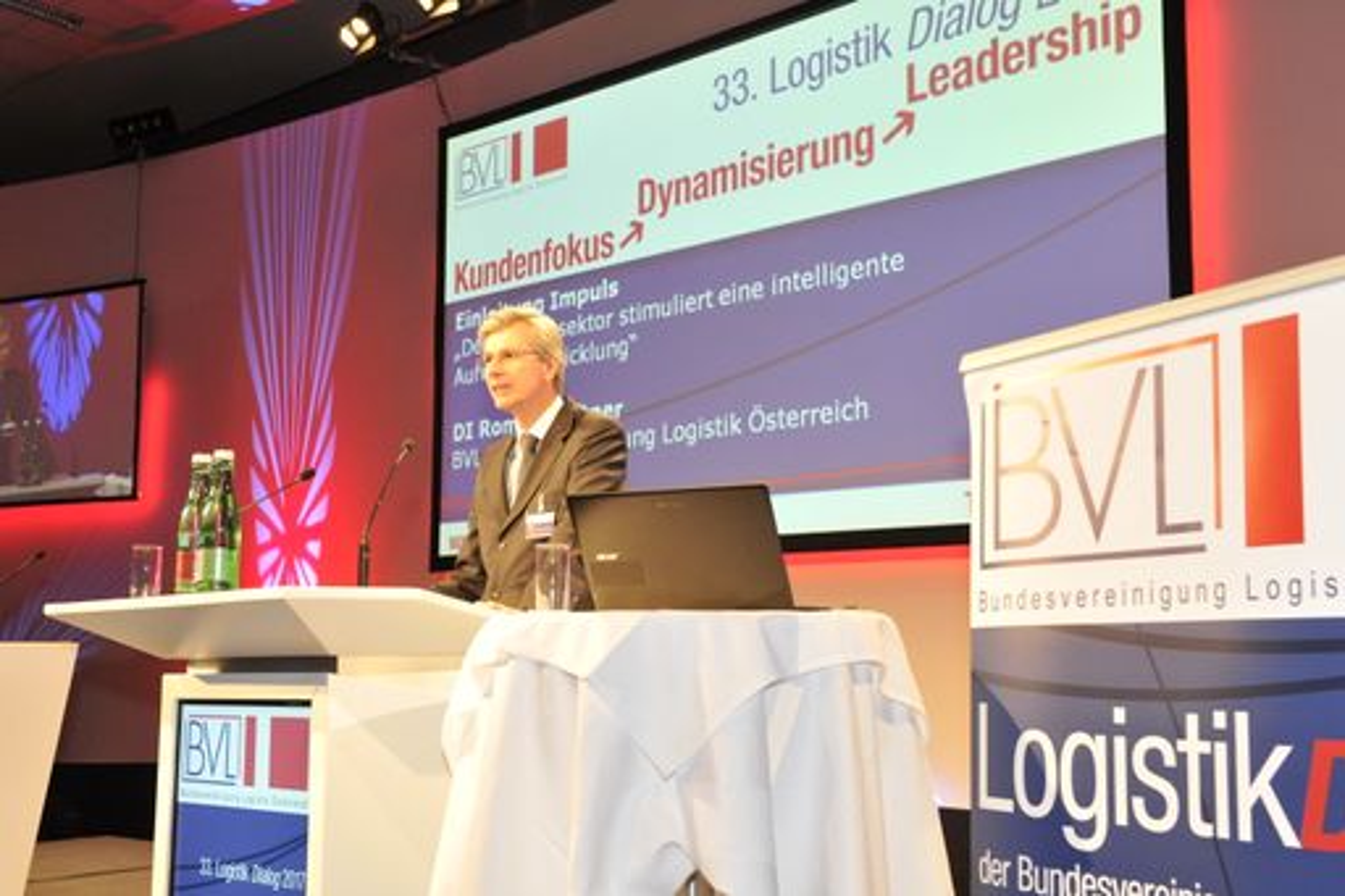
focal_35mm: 40
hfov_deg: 48.5
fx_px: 1494
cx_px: 672
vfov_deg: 33.4
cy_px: 448
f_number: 8
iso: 5000
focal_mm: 40
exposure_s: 1/125
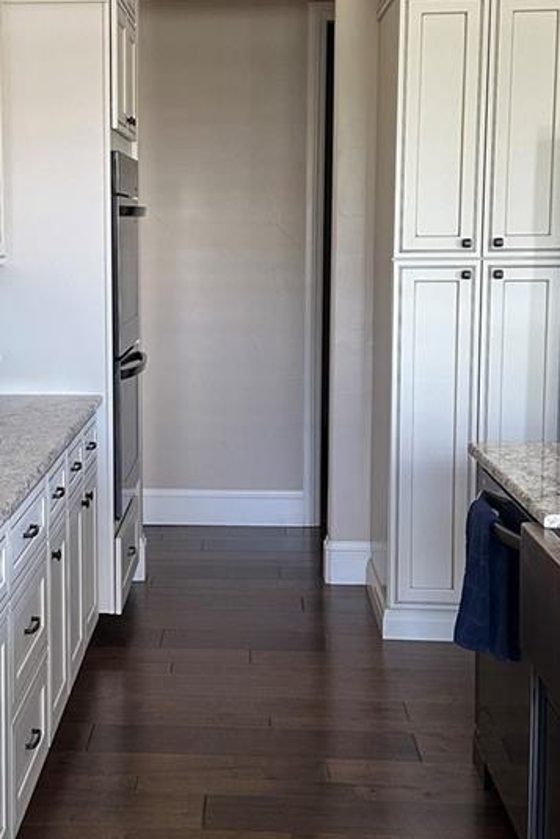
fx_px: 1306
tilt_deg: -5.9
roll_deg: -0.8
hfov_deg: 24.0
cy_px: 362
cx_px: 154
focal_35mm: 56
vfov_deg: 35.6
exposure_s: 1/64
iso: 250
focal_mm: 6.86
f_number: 1.78
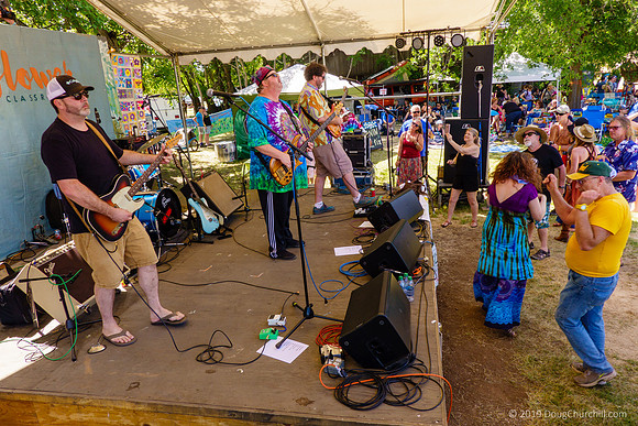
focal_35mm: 26
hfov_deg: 69.9
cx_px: 319
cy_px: 213
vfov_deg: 50.0
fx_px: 456
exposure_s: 1/80
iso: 125
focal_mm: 9
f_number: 5.6
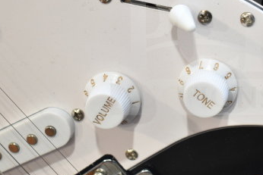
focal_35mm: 90
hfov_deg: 22.4
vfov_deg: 15.2
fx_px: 658
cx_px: 195
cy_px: 55
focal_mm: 34
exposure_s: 1/50
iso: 450
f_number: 4.5
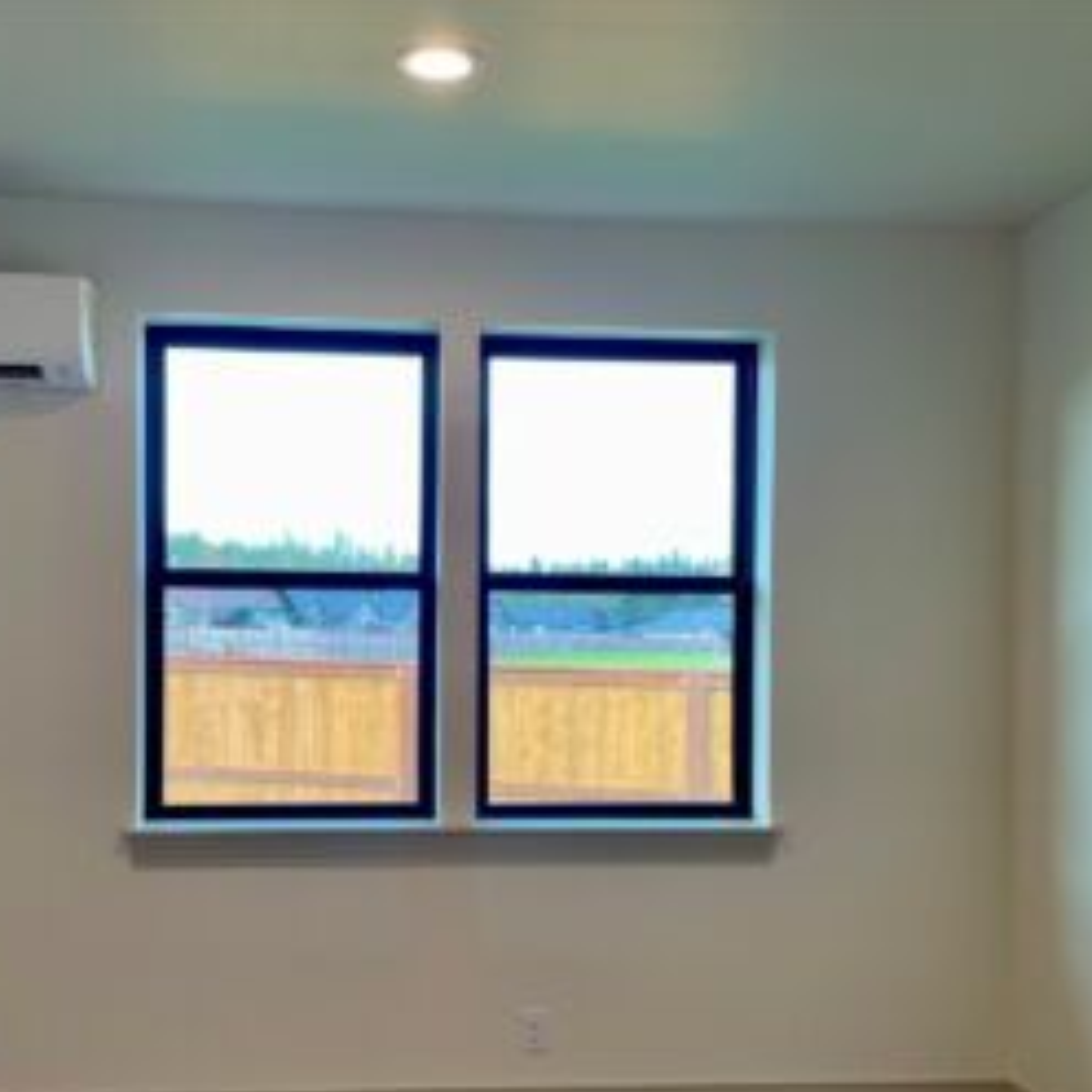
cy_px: 652
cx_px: 467
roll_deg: -0.5
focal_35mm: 37
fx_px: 1321
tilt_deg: -0.6
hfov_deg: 44.8
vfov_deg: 44.7
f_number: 1.6
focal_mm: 4.2
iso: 50
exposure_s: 1/120
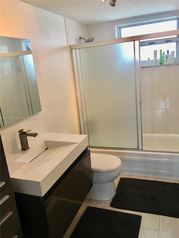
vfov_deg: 61.7
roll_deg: +5.9
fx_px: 200
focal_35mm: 29
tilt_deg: -13.9
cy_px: 119
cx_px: 90
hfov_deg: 48.2
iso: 25
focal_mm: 4.15
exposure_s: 1/30
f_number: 2.2
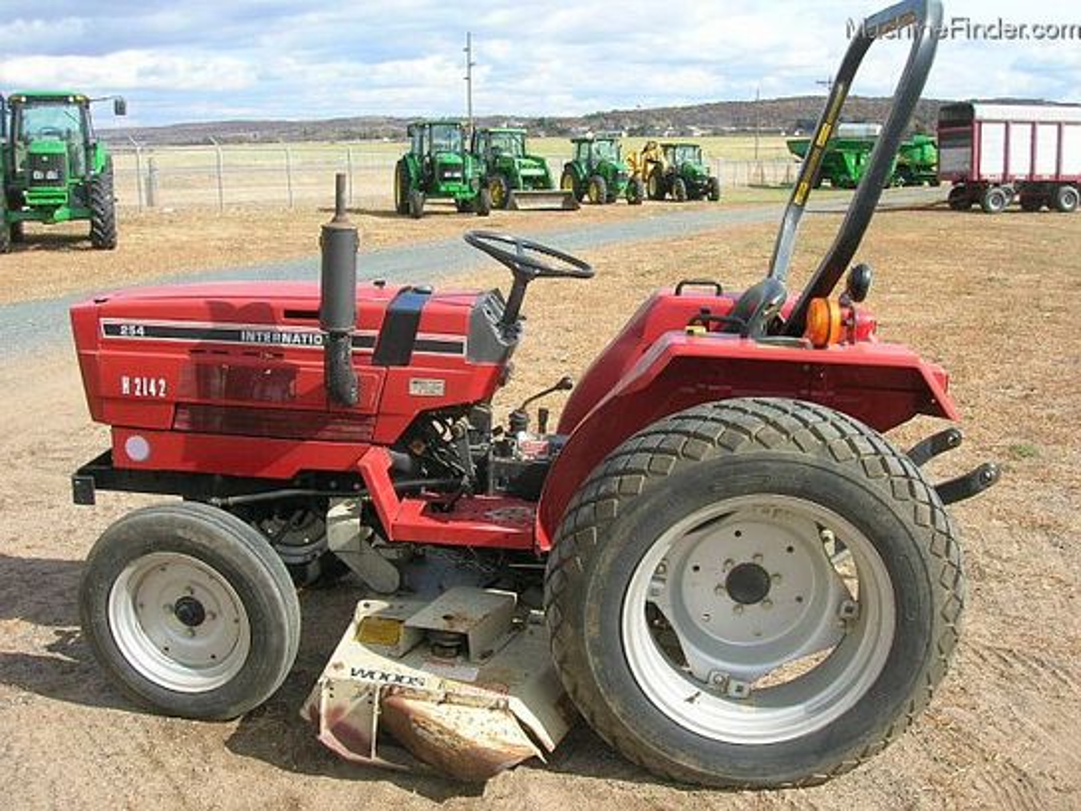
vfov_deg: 41.8
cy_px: 406
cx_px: 540
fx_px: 1062
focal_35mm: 34
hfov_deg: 54.0
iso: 50
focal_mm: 5.7
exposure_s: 1/210
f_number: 4.9
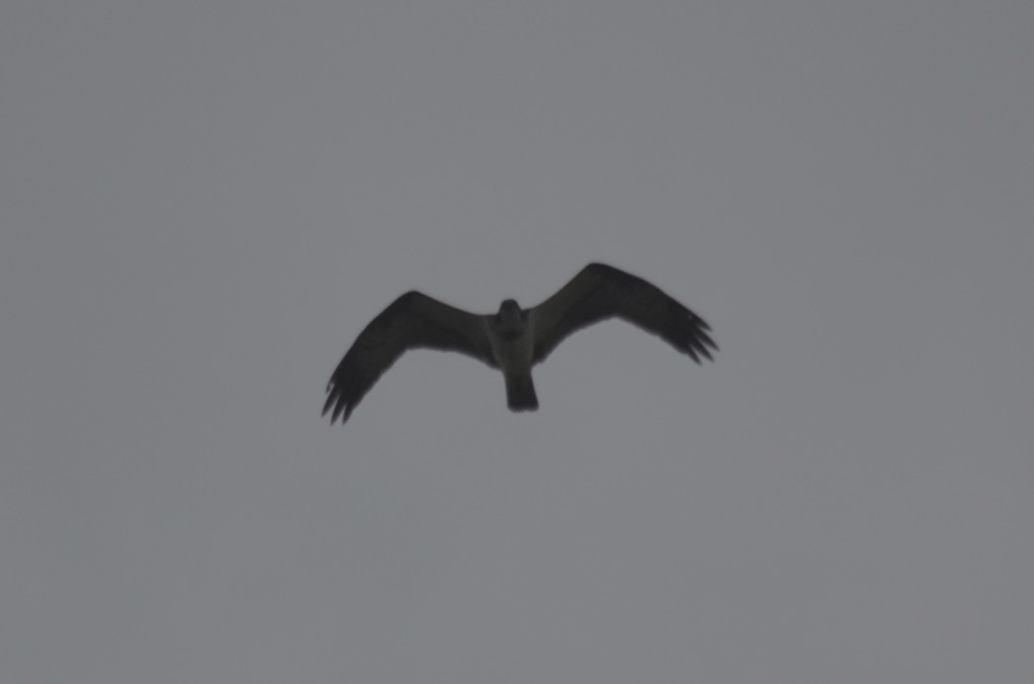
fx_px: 12896
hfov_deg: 4.6
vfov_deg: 3.0
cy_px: 342
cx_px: 517
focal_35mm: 450
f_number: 5.6
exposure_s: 1/640
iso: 400
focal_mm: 300
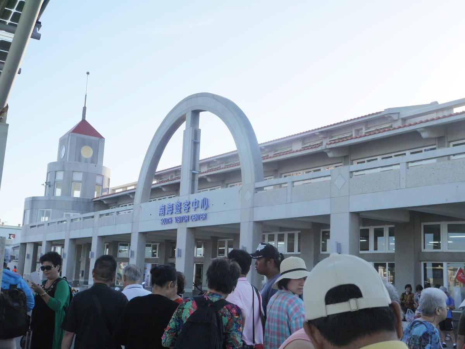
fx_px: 564
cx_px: 232
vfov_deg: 34.3
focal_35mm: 42
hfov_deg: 44.8
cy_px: 174
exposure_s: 1/400
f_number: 9
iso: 160
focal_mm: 21
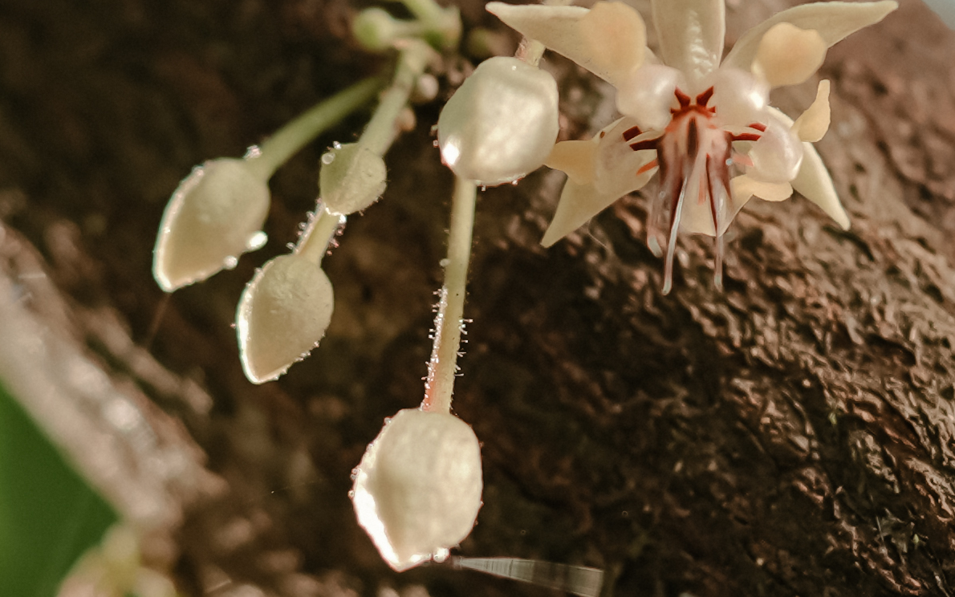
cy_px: 556
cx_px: 621
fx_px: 14056
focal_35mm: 540
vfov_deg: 2.4
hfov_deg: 3.9
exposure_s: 1/320
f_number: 2.8
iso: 200
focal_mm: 90
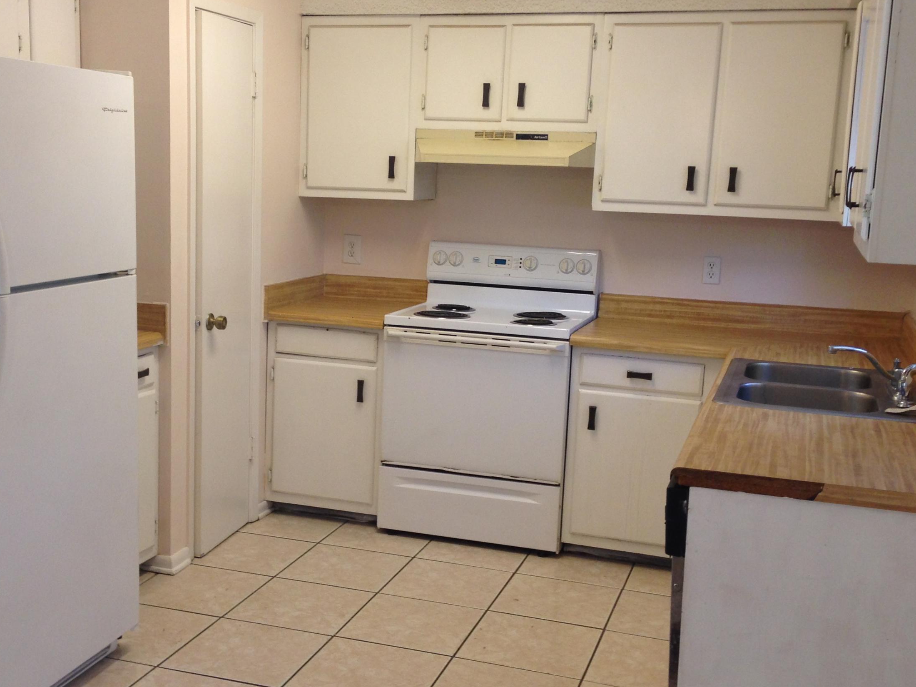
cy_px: 358
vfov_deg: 32.2
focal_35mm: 45
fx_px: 1191
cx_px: 413
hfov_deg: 42.0
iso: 64
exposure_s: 1/20
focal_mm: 4.12
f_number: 2.4
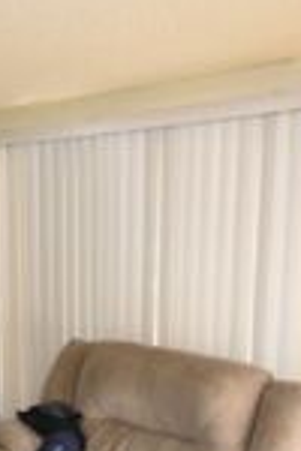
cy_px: 266
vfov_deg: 48.2
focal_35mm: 40
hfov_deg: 31.3
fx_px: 502
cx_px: 12
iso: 1800
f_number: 4
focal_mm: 10
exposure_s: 1/60
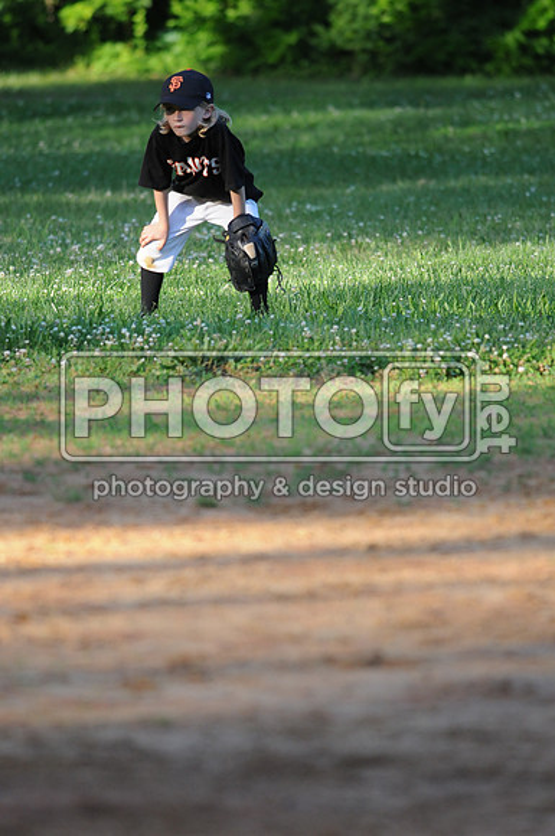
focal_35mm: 450
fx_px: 10437
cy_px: 418
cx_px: 278
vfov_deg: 4.6
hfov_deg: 3.0
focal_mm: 300
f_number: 4
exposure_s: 1/1250
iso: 800
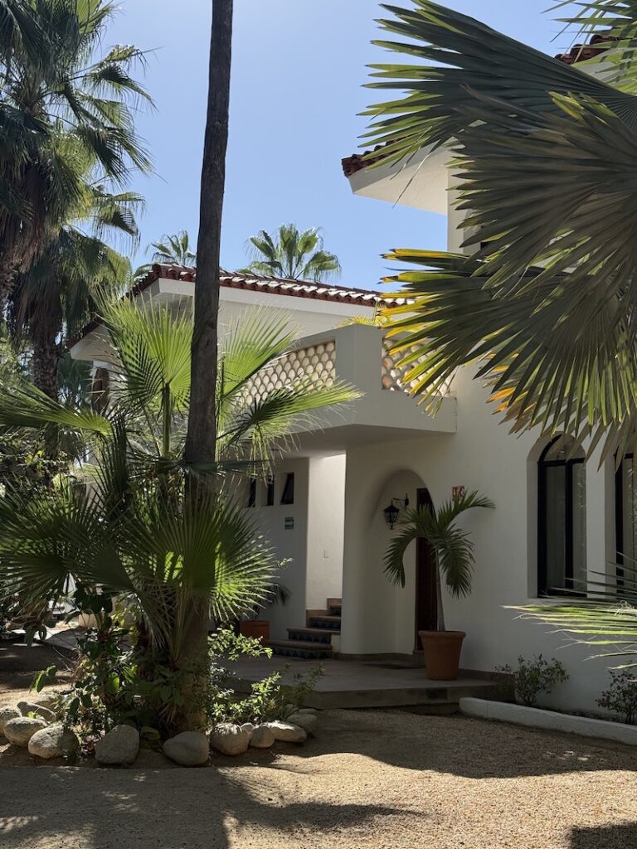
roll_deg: -2.0
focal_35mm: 48
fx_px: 1178
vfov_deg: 39.7
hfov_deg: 30.3
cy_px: 424
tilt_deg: +7.2
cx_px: 318
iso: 80
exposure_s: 1/4329
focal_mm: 6.76
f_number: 1.78
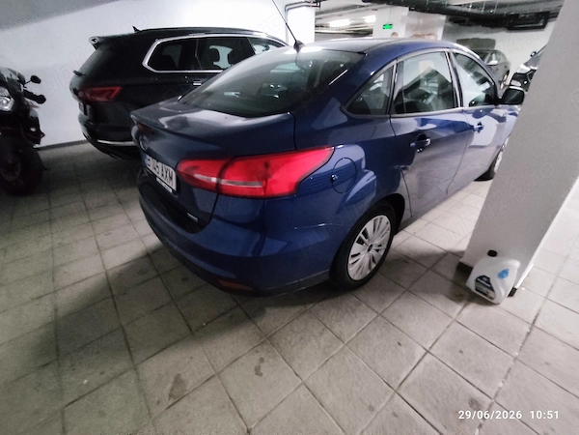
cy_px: 218
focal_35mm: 15
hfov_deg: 98.2
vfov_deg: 81.7
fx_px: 251
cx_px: 290
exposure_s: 1/25
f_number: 2.2
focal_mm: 1.6
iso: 586
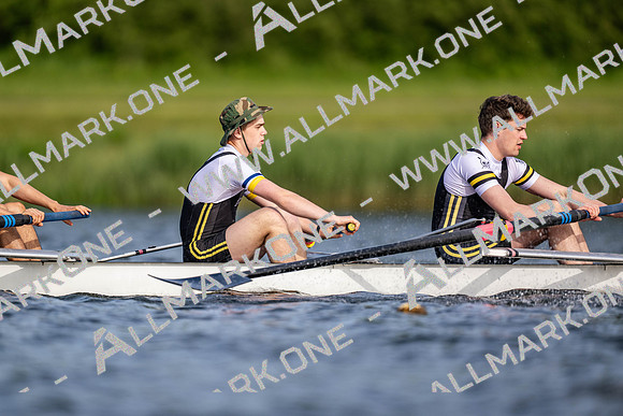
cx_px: 312
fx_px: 10385
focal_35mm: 600
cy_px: 208
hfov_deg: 3.4
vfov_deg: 2.3
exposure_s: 1/2500
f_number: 4
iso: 320
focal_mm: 600
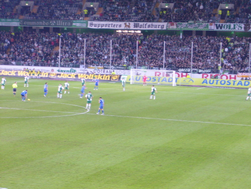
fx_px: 761
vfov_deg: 14.1
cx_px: 126
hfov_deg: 18.7
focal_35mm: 105
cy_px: 94
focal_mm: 17.4
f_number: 5
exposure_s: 1/15
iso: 200
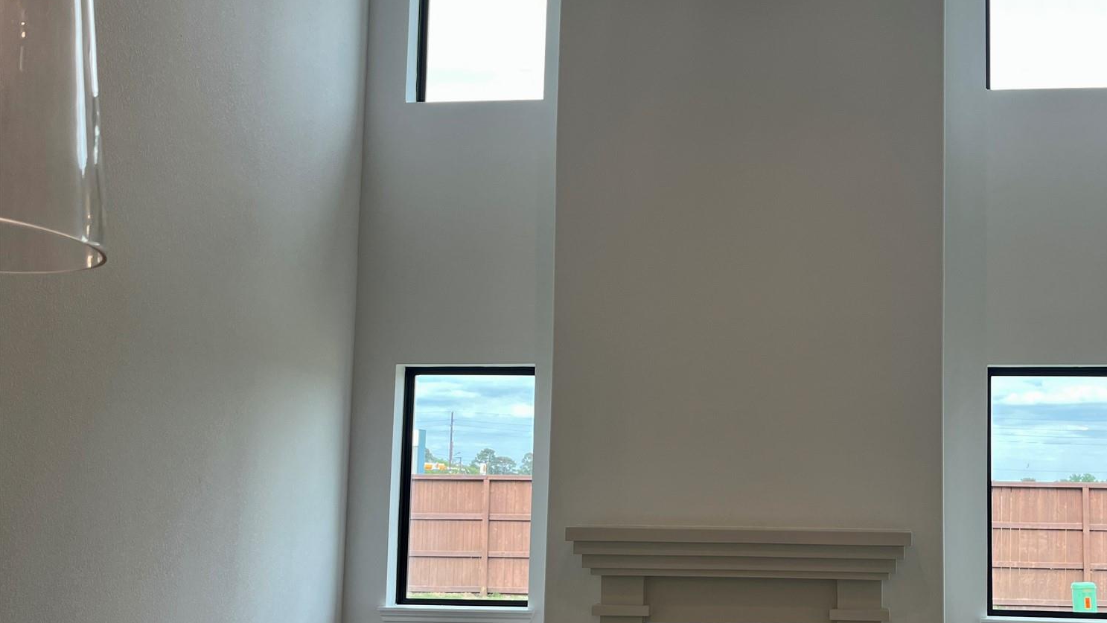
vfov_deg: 30.3
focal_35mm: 39
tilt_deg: +6.9
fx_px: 1145
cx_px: 761
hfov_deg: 50.4
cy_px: 389
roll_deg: -1.1
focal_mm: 5.1
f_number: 1.6
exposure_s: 1/164
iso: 40
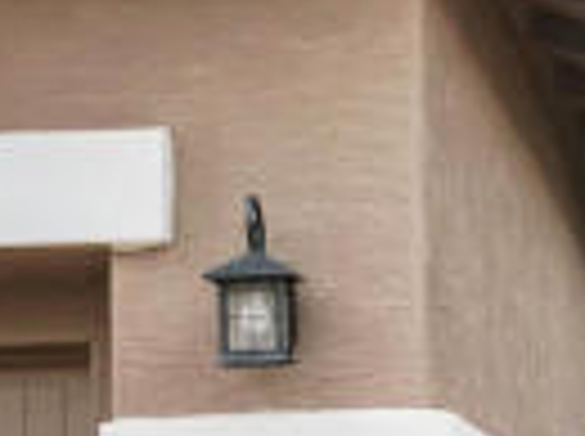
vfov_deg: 9.9
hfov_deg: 13.6
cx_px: 441
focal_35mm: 145
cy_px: 627
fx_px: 2446
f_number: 6.3
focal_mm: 17
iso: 320
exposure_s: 1/160
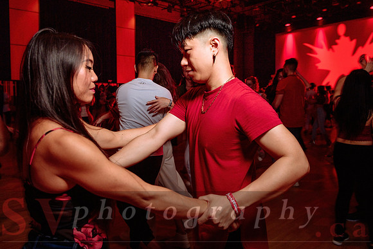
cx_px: 186
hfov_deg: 62.3
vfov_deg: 43.8
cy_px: 106
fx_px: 309
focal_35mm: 30
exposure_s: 1/40
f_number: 3.5
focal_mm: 26
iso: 1000
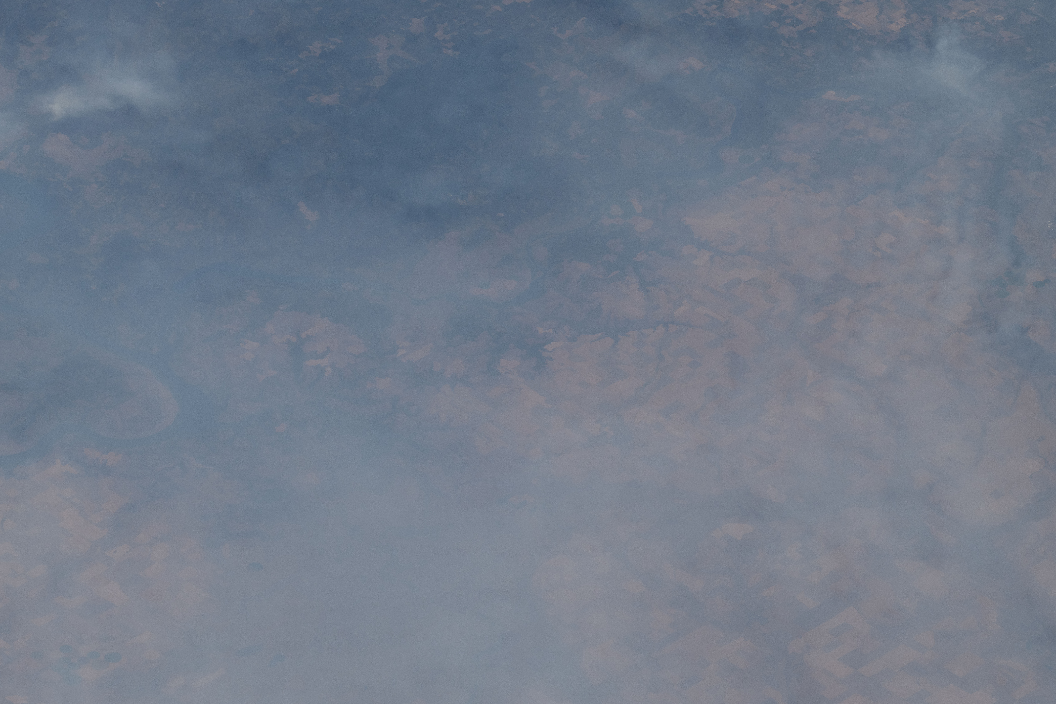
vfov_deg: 3.4
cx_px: 528
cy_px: 352
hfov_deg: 5.2
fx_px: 11732
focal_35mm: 400
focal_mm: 400
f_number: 18
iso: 500
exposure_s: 1/640
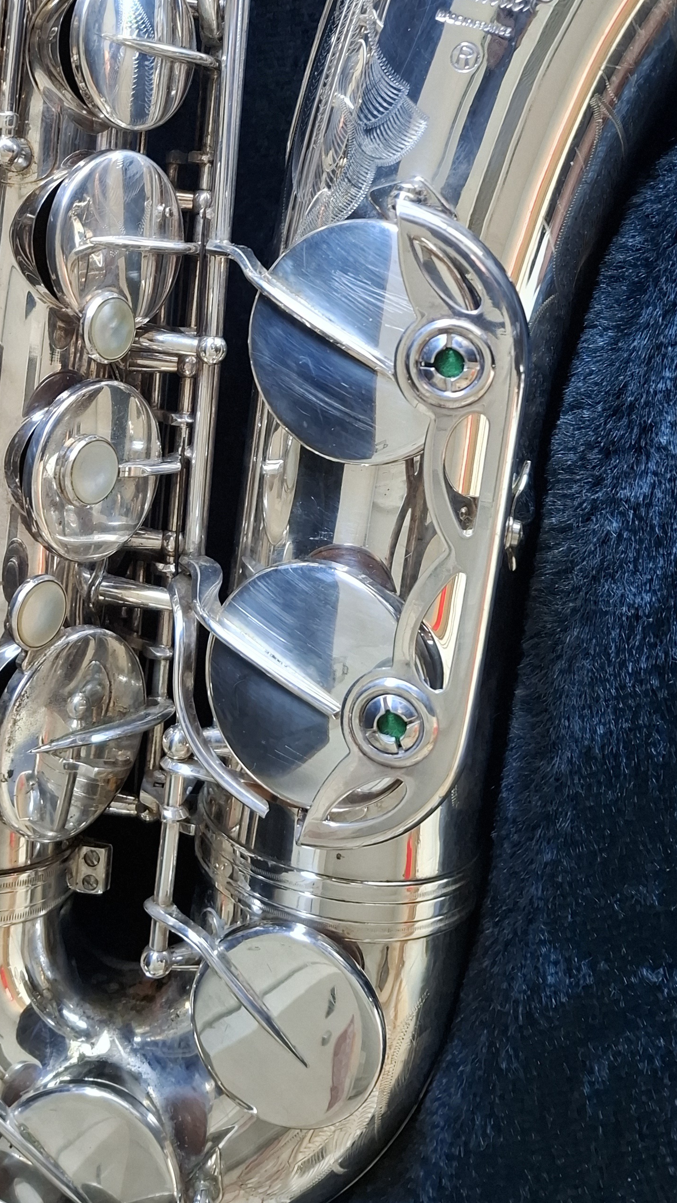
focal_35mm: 40
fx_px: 1276
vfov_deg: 48.3
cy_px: 281
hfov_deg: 29.4
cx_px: 194
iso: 320
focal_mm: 5.54
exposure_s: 1/40
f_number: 1.8
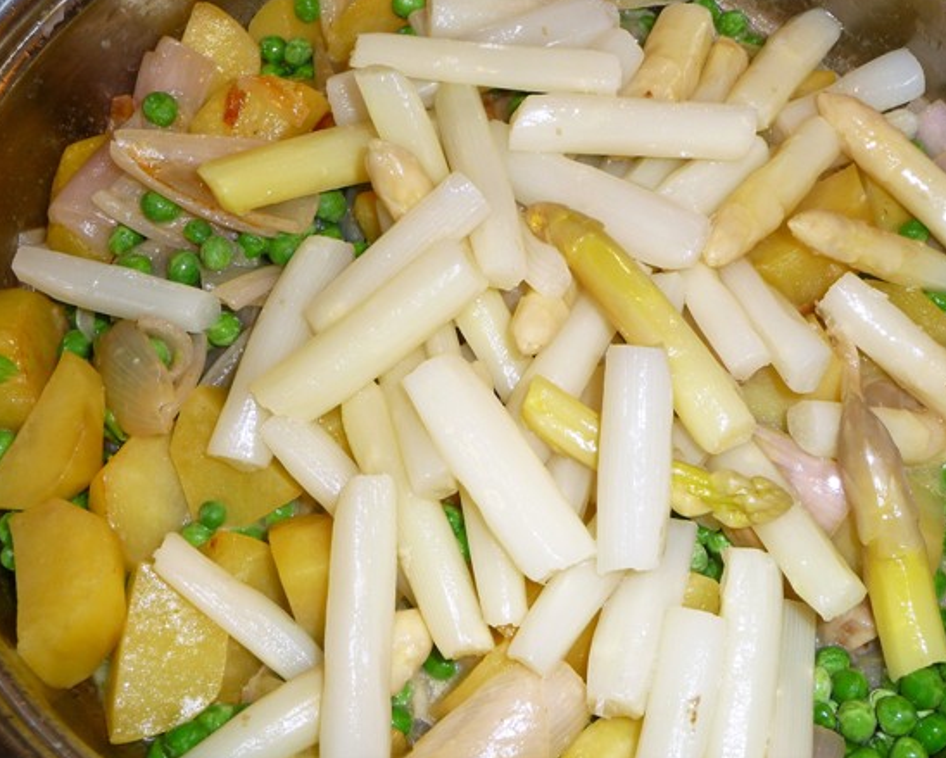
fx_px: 1373
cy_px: 347
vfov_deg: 30.8
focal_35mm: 49
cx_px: 514
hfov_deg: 38.0
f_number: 4
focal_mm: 7.1
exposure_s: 1/30
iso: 100
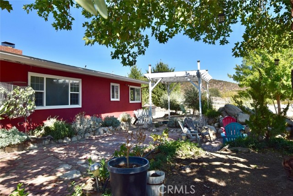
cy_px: 98
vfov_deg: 50.4
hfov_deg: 70.4
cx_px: 146
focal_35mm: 26
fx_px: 208
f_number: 10
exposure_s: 1/320
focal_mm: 17
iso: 400
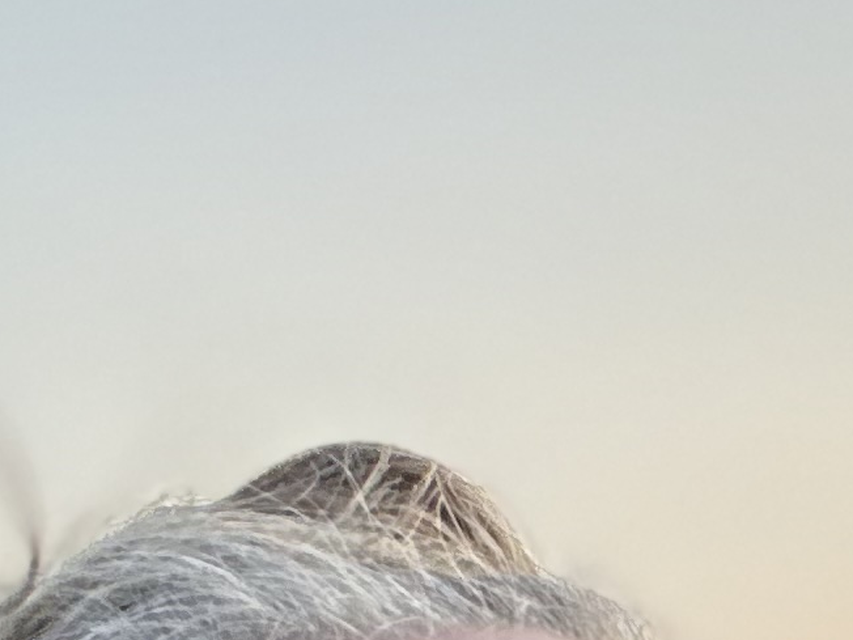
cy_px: 1253
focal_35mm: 142
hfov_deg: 12.8
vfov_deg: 9.8
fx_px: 3499
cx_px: 1467
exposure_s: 1/171
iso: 25
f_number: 1.9
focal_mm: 2.69
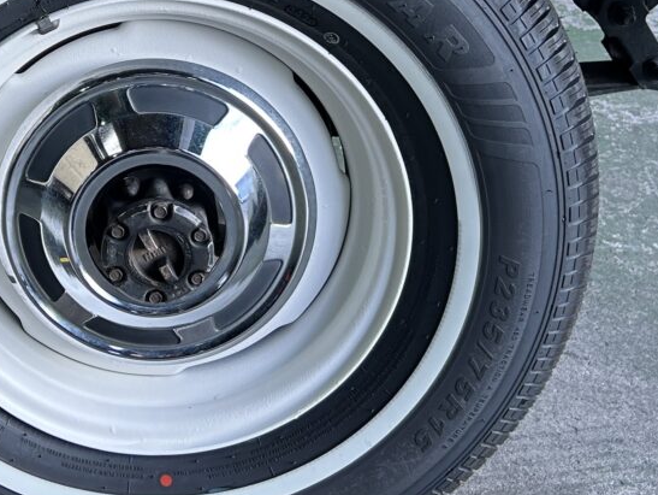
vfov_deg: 18.7
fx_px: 1446
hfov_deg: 25.0
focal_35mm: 76
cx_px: 79
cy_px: -43
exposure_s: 1/120
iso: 40
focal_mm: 5.7
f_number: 1.5
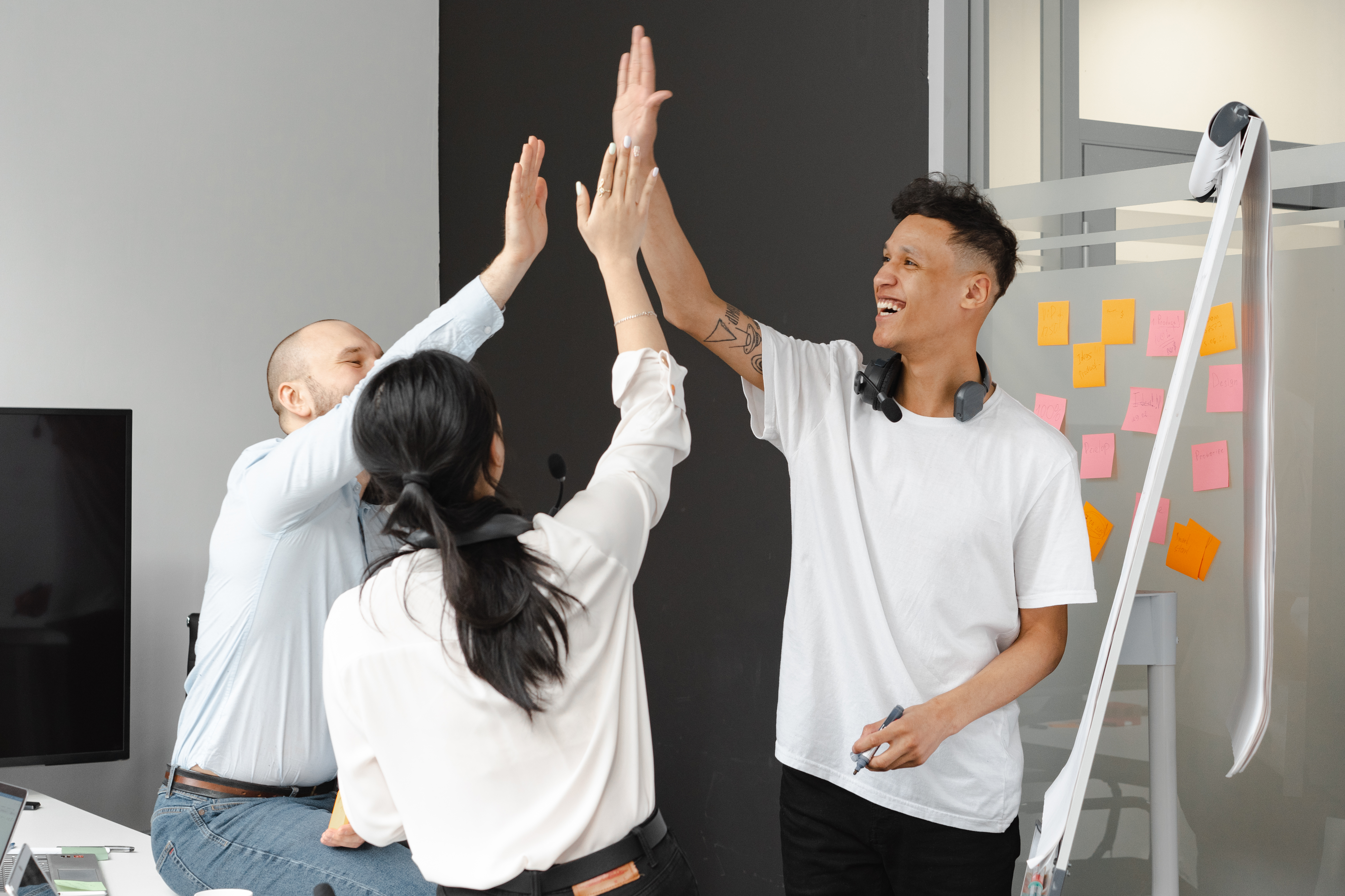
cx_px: 672
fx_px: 2055
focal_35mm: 55
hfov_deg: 36.2
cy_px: 448
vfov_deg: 24.6
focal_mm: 55
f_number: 5
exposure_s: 1/125
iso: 1250
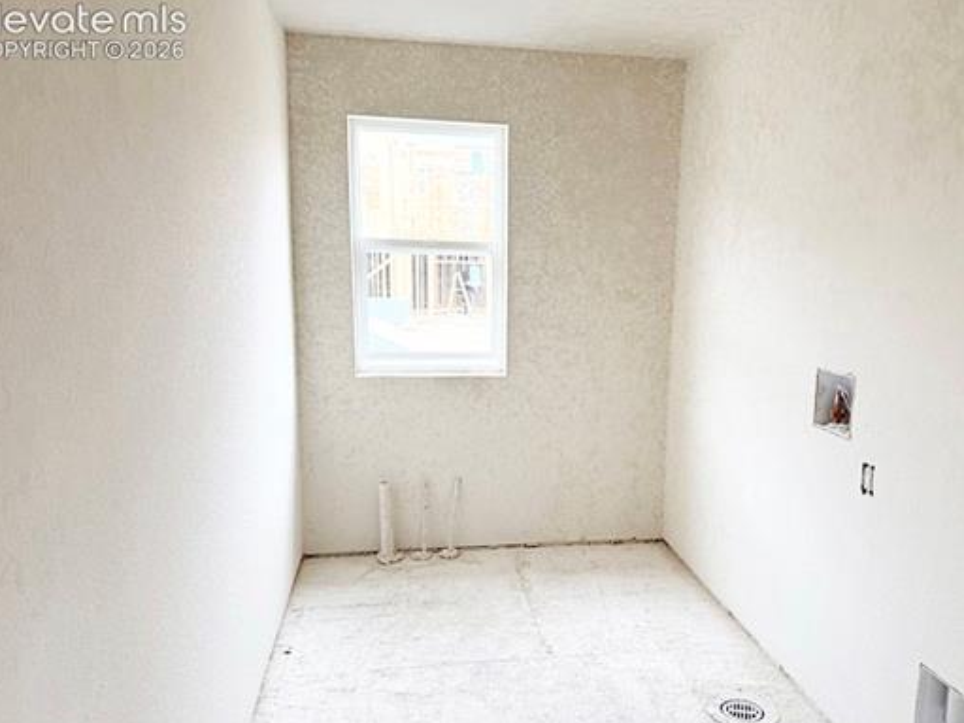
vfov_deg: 46.7
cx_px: 559
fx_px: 835
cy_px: 407
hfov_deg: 59.7
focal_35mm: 30
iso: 125
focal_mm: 6.76
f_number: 1.78
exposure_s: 1/240
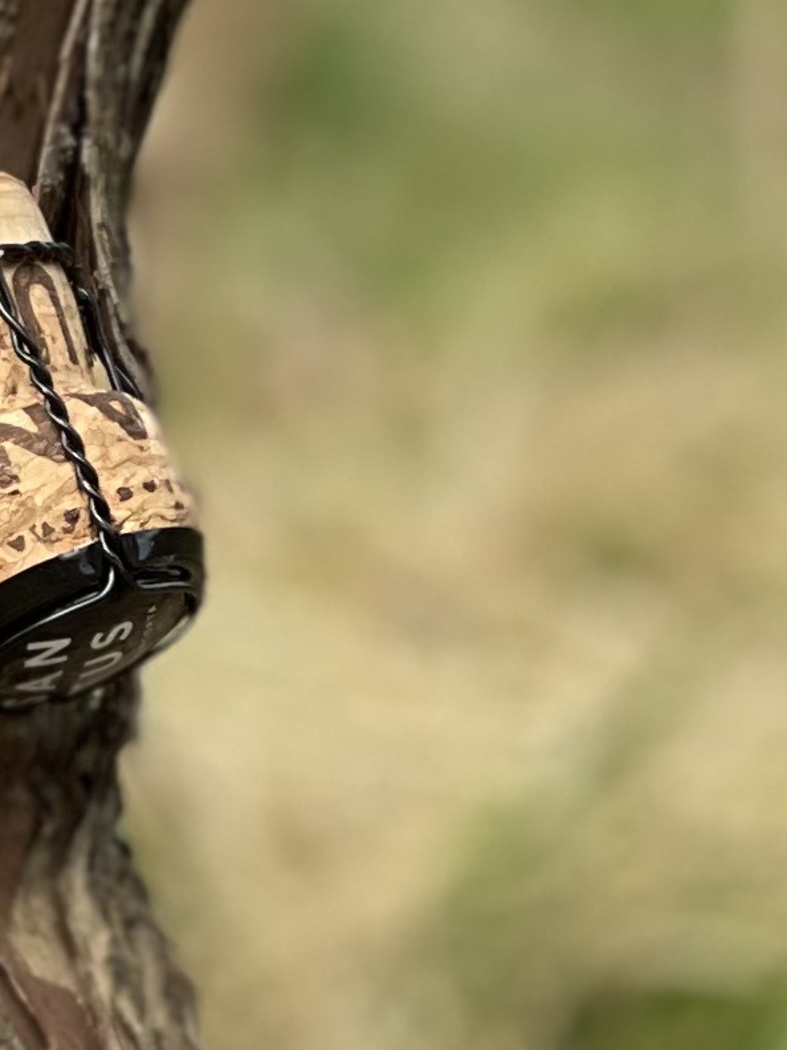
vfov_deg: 6.0
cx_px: -1124
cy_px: 1541
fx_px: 9882
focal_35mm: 326
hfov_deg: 4.5
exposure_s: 1/229
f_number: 2.2
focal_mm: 7.5
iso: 20
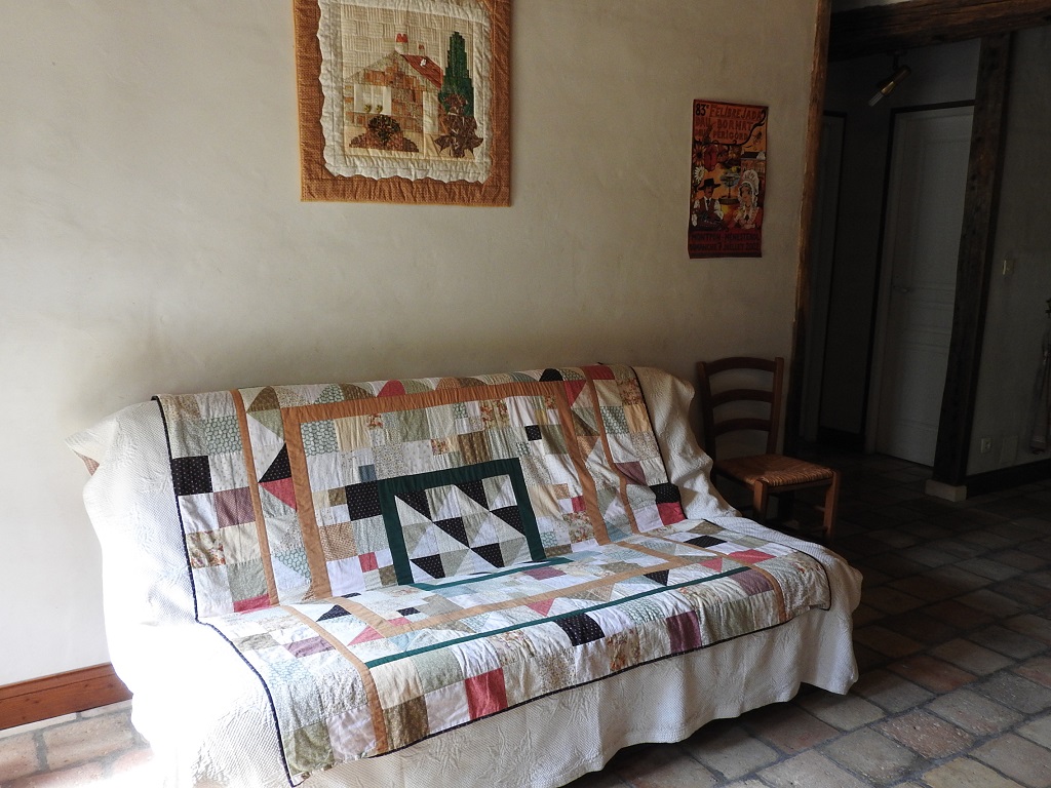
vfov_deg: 46.8
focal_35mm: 30
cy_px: 394
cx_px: 526
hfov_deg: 60.0
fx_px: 911
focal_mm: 5.4
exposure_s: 1/30
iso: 250
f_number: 4
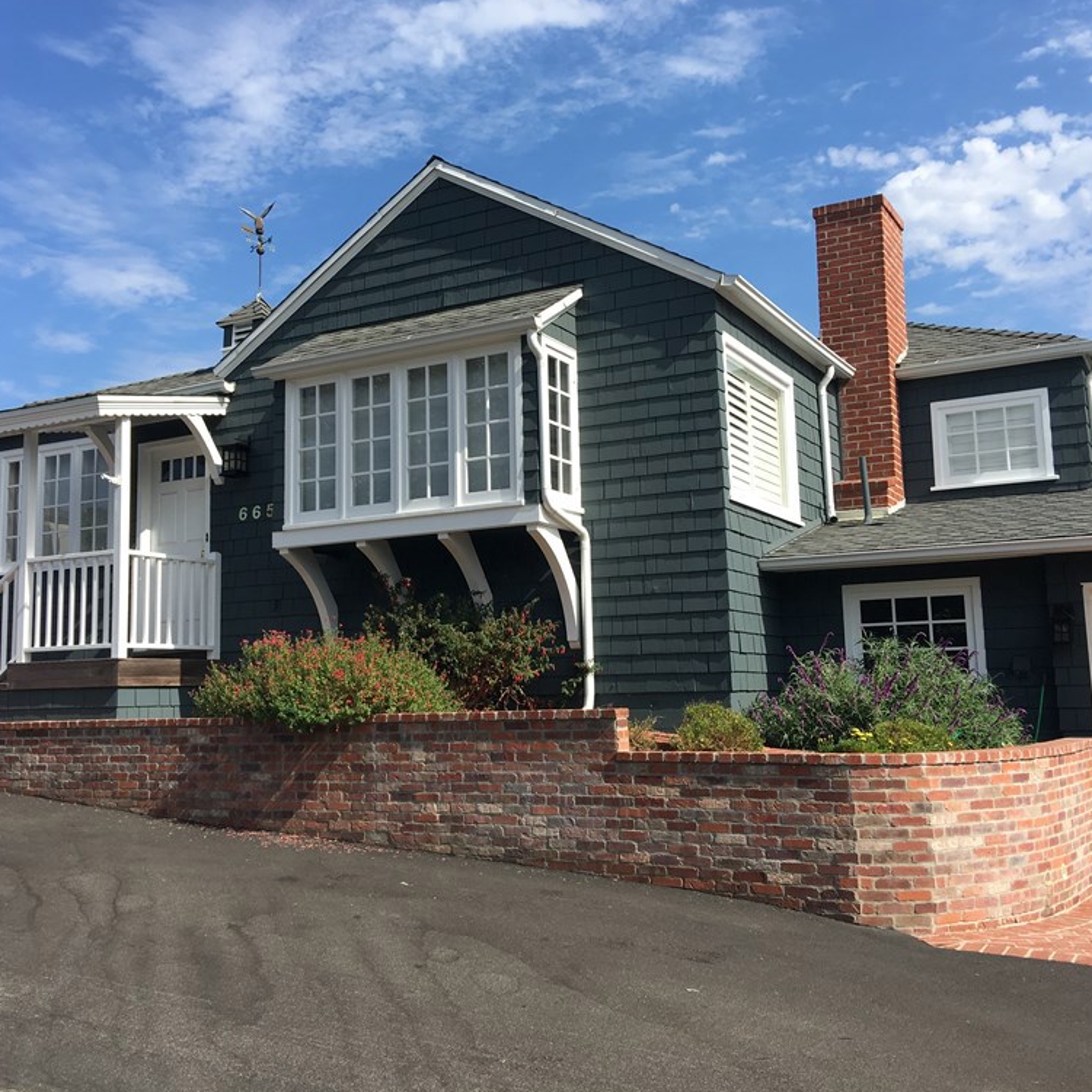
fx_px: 1249
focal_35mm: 35
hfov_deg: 47.2
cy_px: 540
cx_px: 502
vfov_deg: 47.2
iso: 25
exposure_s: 1/1202
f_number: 2.2
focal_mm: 4.15
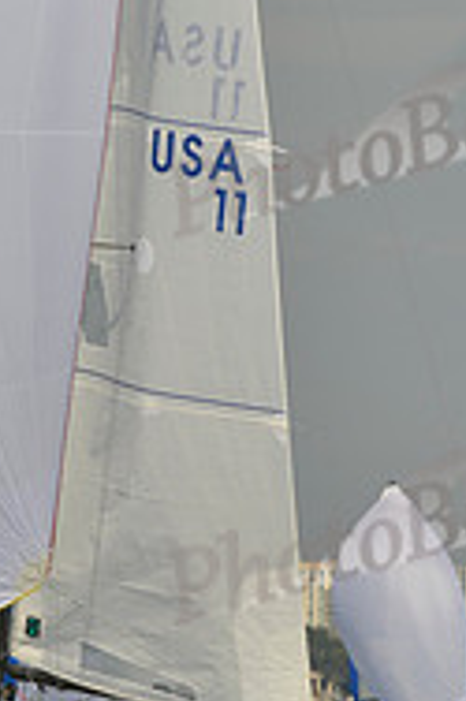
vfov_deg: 3.3
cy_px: 388
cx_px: -24
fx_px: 12021
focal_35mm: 618
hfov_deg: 2.2
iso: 280
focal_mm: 200
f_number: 10
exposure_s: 1/1250
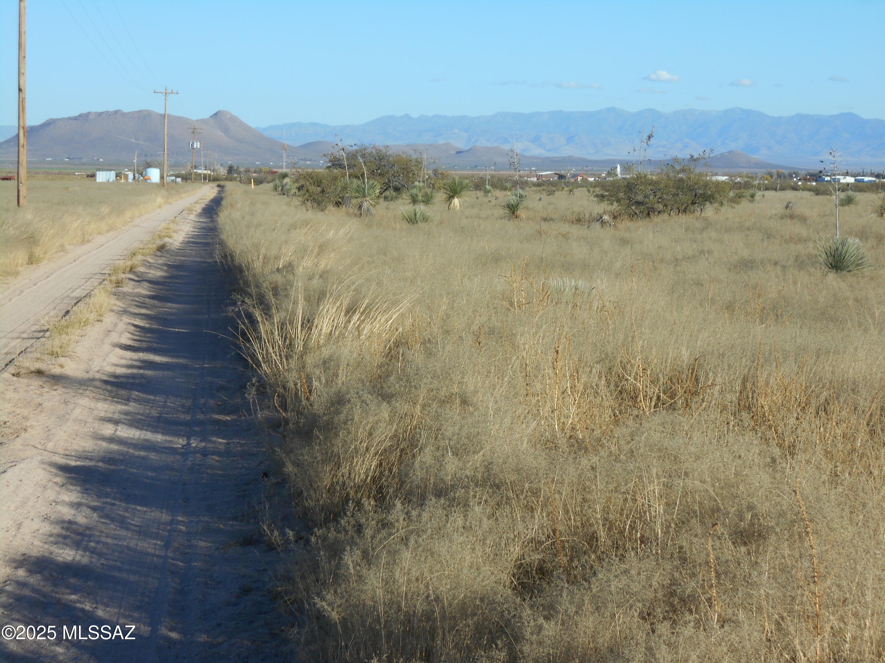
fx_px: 2199
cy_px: 332
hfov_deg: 22.8
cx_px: 442
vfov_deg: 17.2
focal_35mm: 86
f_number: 6.3
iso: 80
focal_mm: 15.4
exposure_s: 1/400
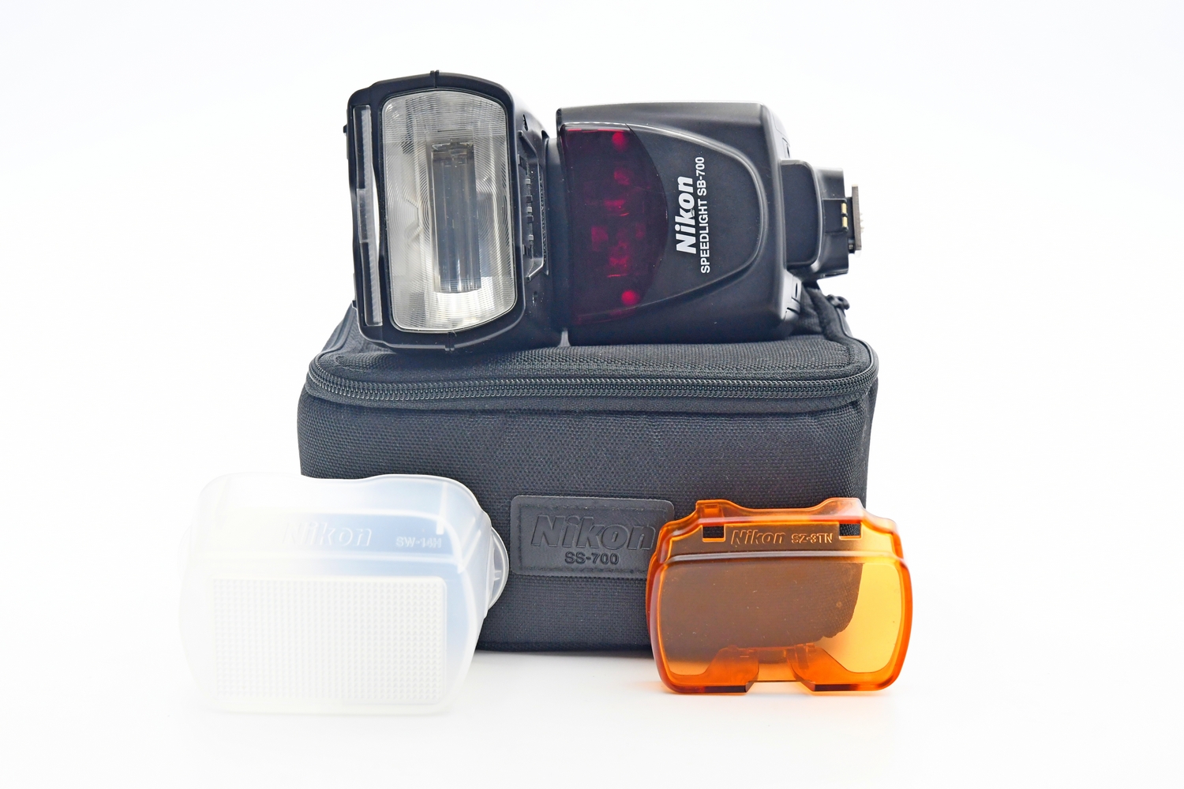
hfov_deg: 31.9
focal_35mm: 63
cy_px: 394
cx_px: 592
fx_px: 2072
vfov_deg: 21.6
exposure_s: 1/125
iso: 1250
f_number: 7.1
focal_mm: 42
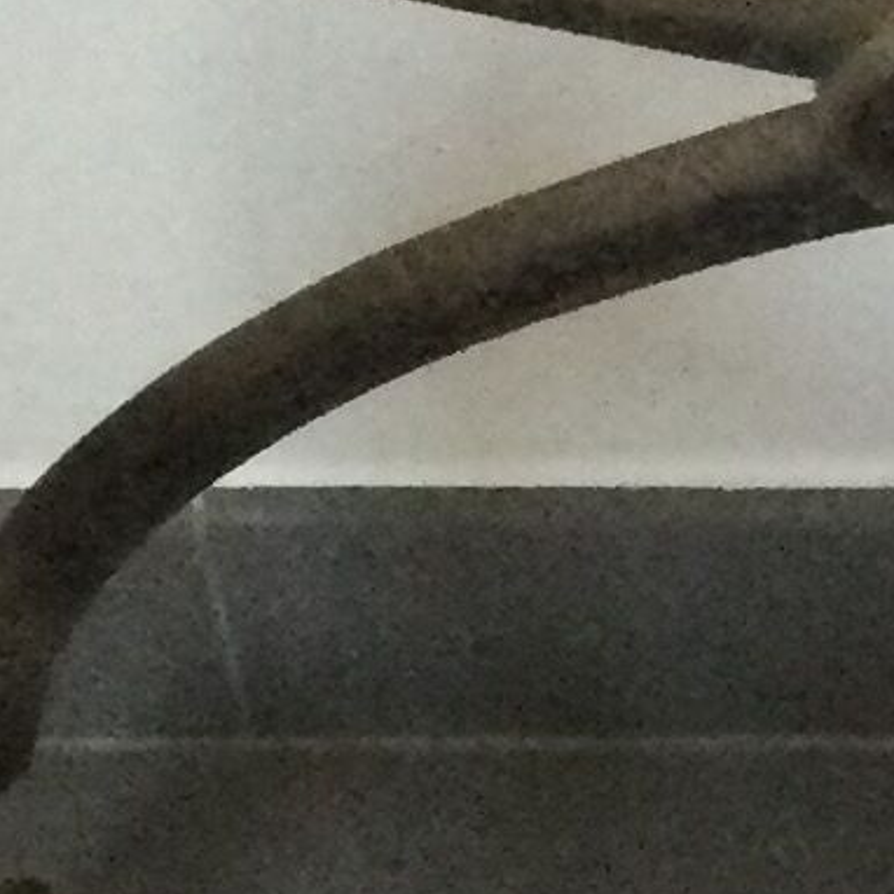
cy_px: 962
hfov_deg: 7.4
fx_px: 6837
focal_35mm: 234
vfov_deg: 7.4
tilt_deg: -62.5
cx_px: 1027
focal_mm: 3.3
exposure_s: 1/25
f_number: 2.4
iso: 200
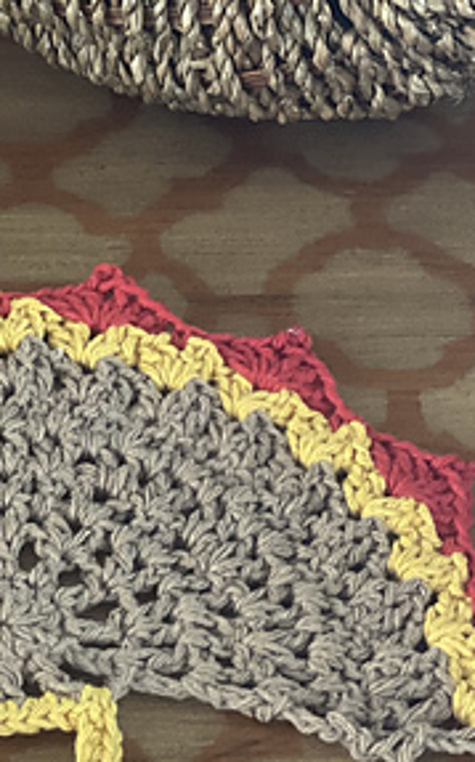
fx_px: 2551
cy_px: 223
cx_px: 5
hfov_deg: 10.5
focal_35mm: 123
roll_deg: -2.3
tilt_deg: -39.9
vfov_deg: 16.9
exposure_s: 1/17
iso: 400
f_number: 2
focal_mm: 6
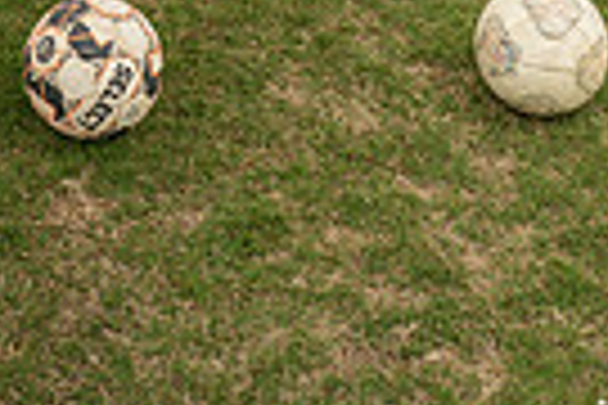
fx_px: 1689
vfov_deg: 11.5
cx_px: 153
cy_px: -531
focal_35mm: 100
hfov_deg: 20.3
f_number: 8
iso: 250
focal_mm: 30
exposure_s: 1/250
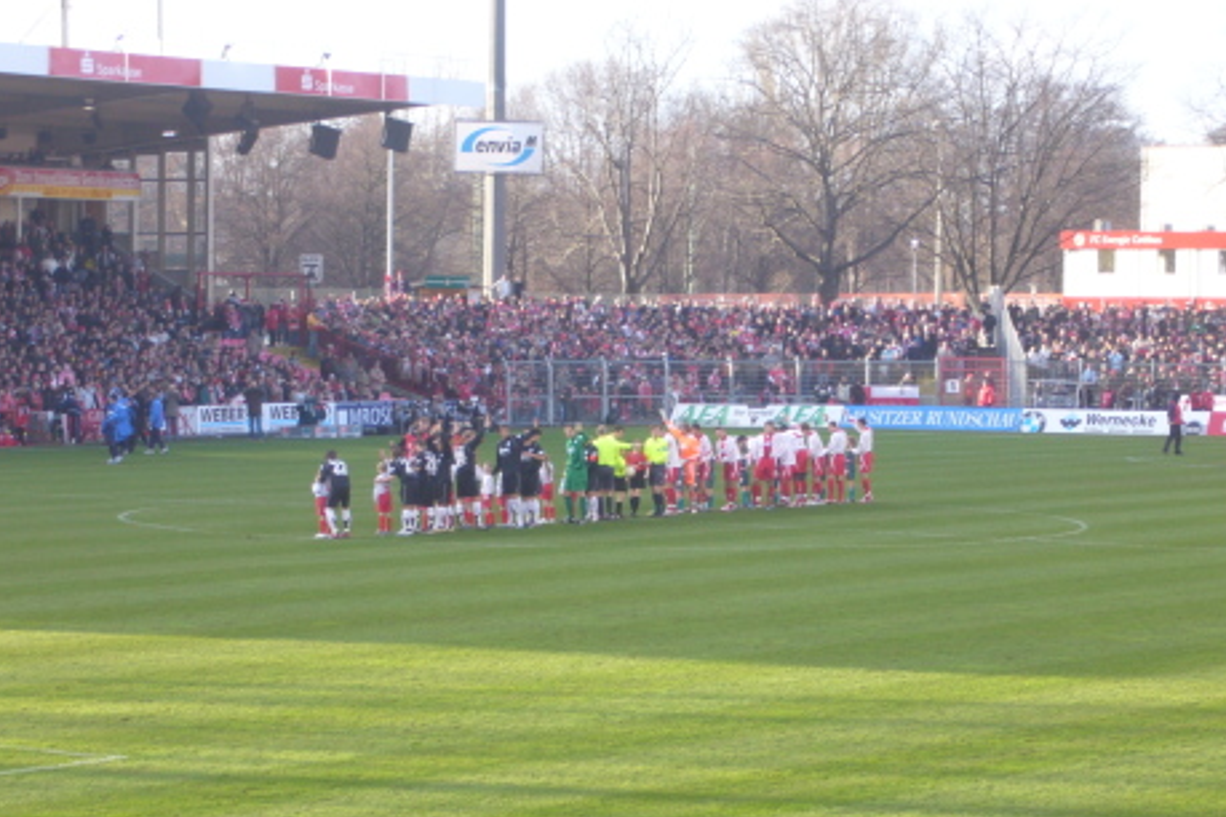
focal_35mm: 119
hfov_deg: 17.2
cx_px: 636
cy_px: 477
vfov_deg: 11.5
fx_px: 4052
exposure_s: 1/50
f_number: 5
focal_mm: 17.4
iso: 80
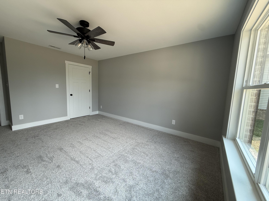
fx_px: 109
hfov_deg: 102.1
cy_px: 100
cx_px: 134
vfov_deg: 85.7
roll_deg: -2.7
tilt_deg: -6.5
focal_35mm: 14
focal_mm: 2.22
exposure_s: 1/99
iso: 80
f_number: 2.2
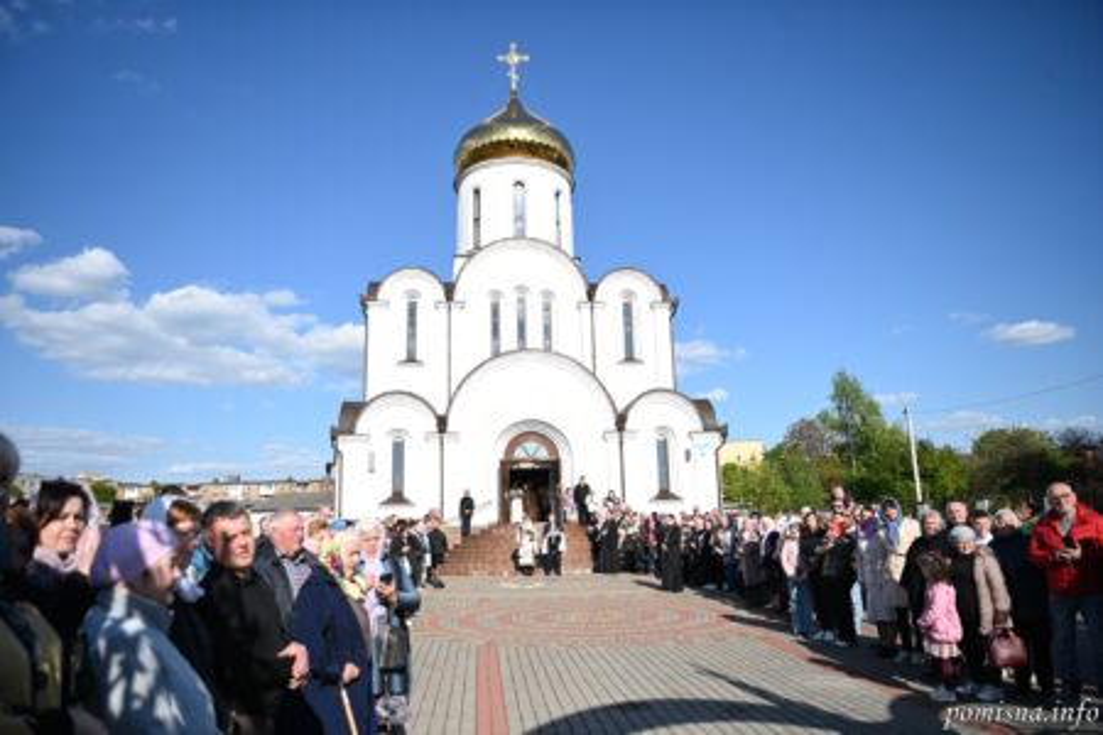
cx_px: 552
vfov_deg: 53.1
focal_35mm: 24
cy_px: 368
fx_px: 735
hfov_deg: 73.7
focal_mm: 24
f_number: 2.8
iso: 250
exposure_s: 1/5000
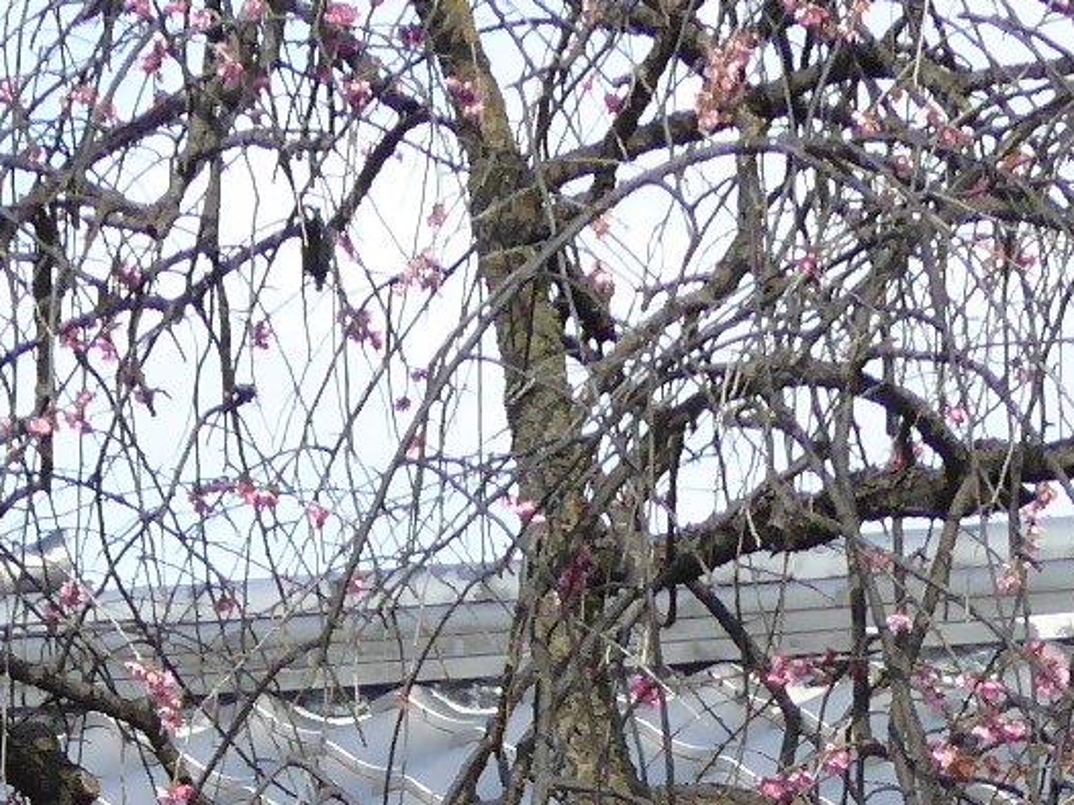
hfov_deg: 5.9
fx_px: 10420
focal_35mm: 336
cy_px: 1753
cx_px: 69
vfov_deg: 4.3
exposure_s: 1/320
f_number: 4.4
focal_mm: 11.7
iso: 100
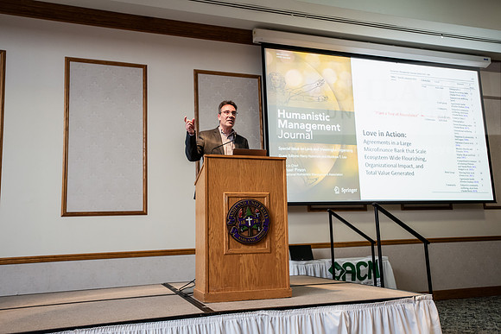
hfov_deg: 58.7
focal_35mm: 32
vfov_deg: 41.1
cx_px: 250
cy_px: 167
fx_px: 445
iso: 1250
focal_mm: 32
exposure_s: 1/160
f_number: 3.5
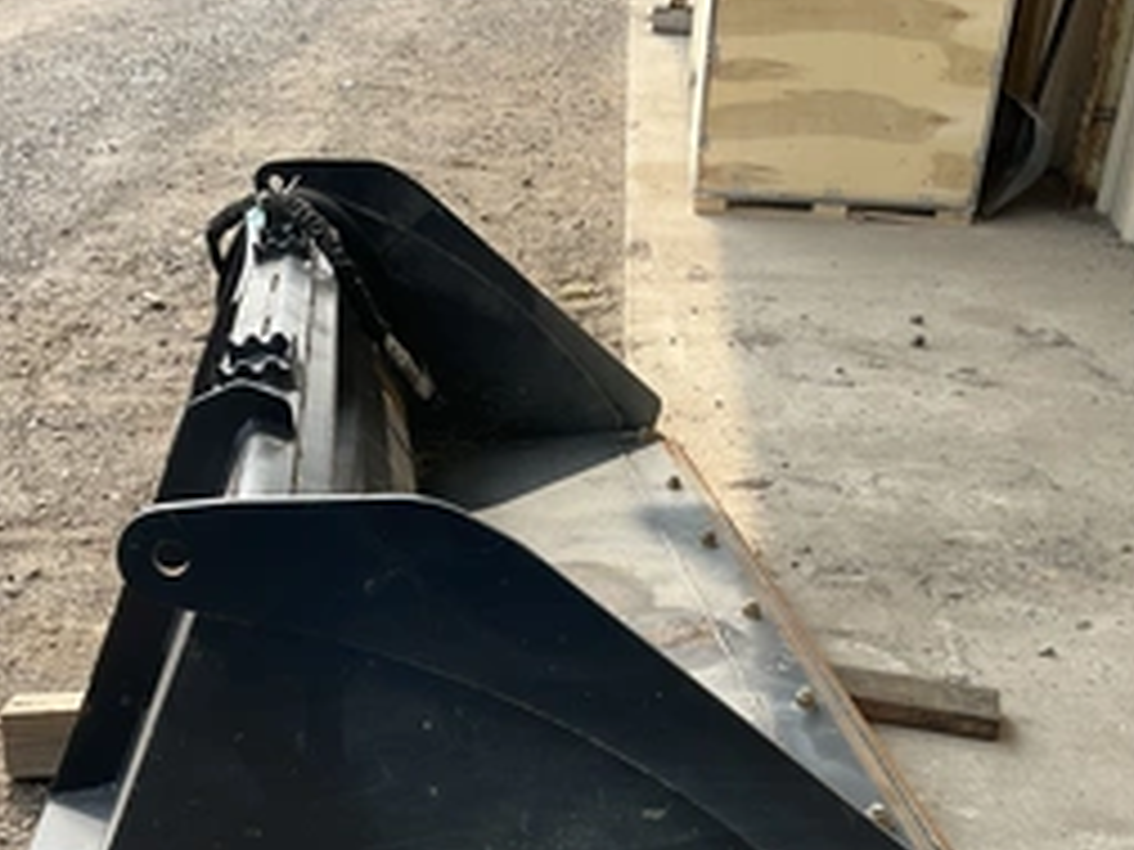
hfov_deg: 41.1
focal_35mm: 46
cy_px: 648
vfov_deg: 30.9
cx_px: 482
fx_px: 1507
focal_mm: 3
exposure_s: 1/635
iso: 25
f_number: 1.8
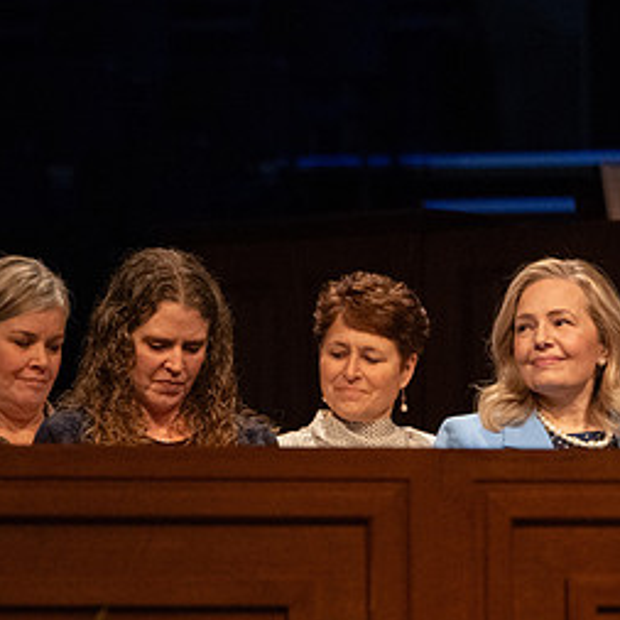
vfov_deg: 3.8
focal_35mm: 456
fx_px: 9240
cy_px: 415
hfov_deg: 3.8
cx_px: 859
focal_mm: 180
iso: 3200
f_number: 3.5
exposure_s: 1/200
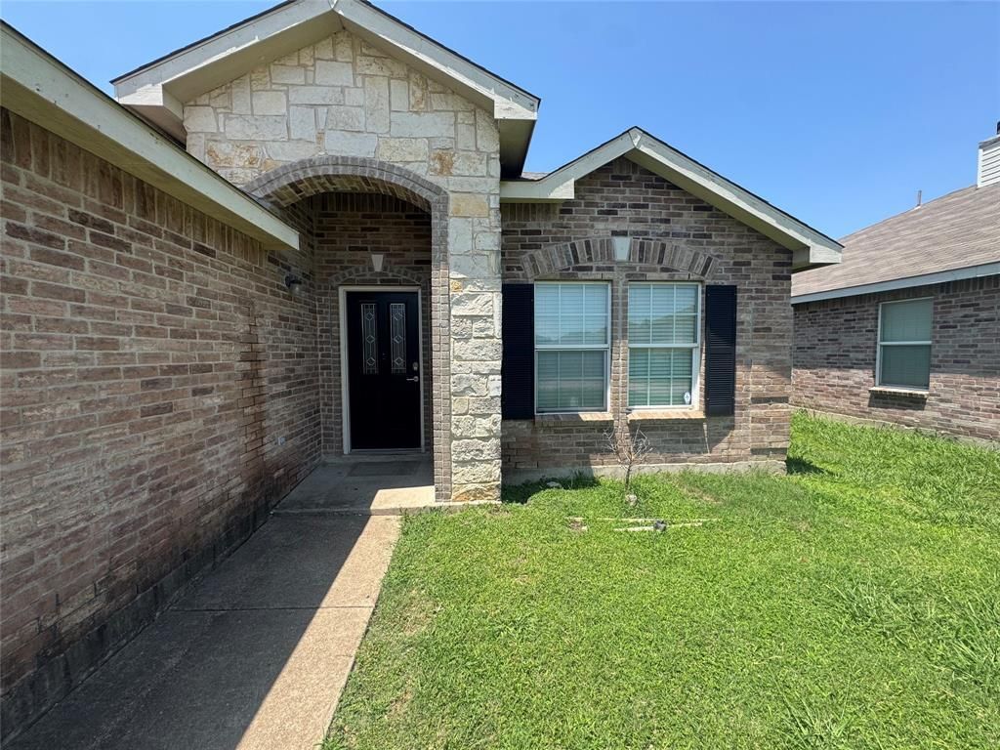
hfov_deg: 102.1
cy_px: 375
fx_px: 404
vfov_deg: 85.7
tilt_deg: -2.3
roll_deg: +1.1
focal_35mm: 14
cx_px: 500
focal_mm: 2.22
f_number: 2.2
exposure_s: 1/993
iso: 50
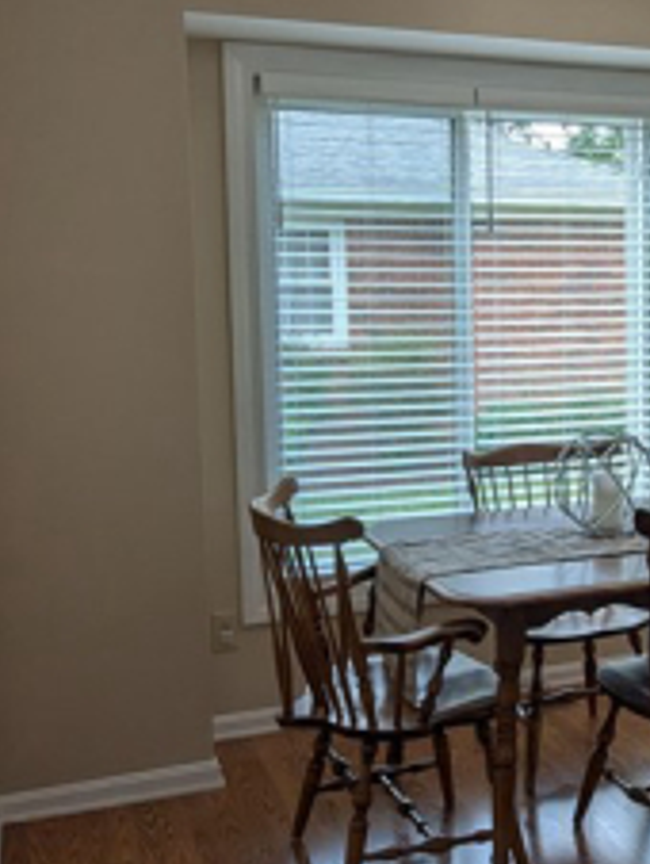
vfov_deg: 40.4
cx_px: 554
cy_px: 413
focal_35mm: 47
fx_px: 1175
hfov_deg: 29.9
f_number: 2.2
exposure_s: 1/260
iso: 60
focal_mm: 2.35
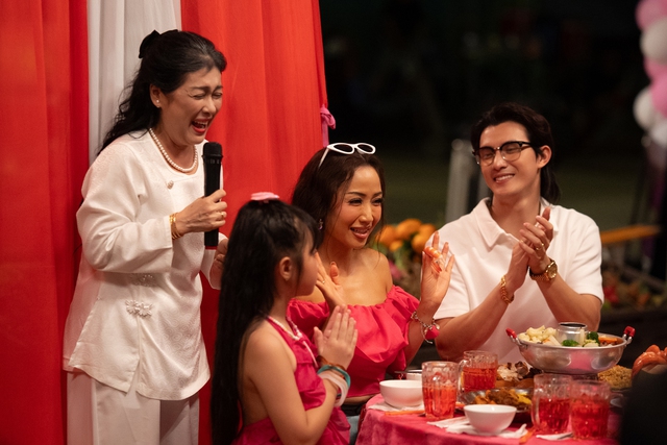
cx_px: 334
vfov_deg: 10.8
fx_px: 2353
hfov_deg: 16.1
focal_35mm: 127
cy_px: 222
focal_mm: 85
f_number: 1.6
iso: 4000
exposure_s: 1/320
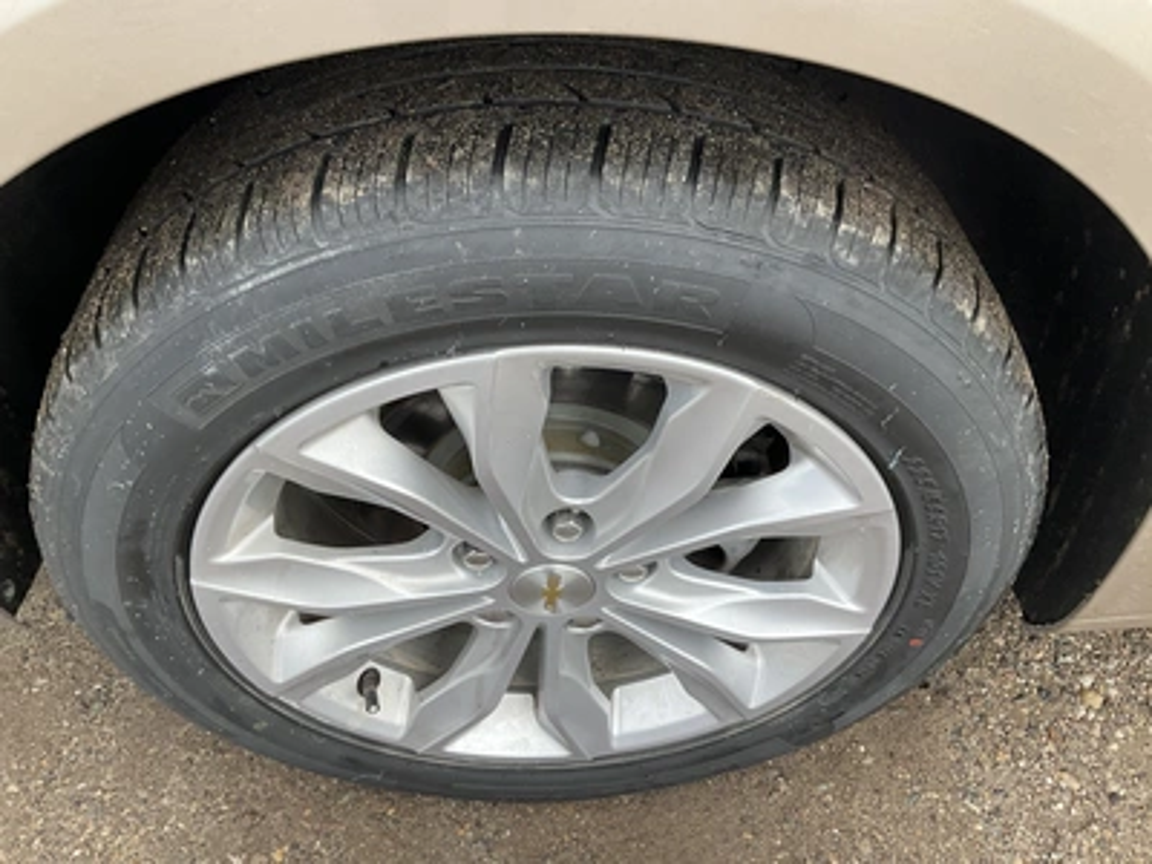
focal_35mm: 29
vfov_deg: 48.2
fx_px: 965
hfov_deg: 61.7
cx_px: 576
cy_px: 432
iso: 25
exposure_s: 1/279
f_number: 1.8
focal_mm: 3
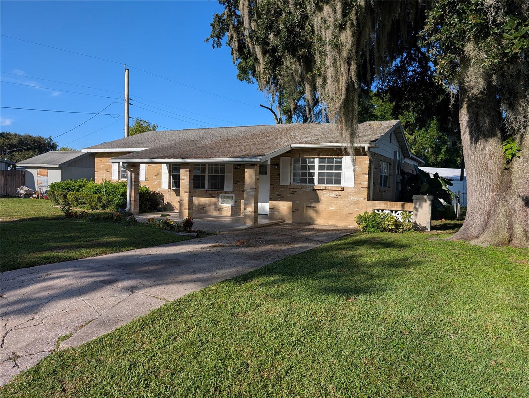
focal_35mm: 24
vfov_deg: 56.9
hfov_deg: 71.5
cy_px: 199
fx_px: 367
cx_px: 264
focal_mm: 6.9
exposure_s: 1/1443
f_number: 1.68
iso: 21
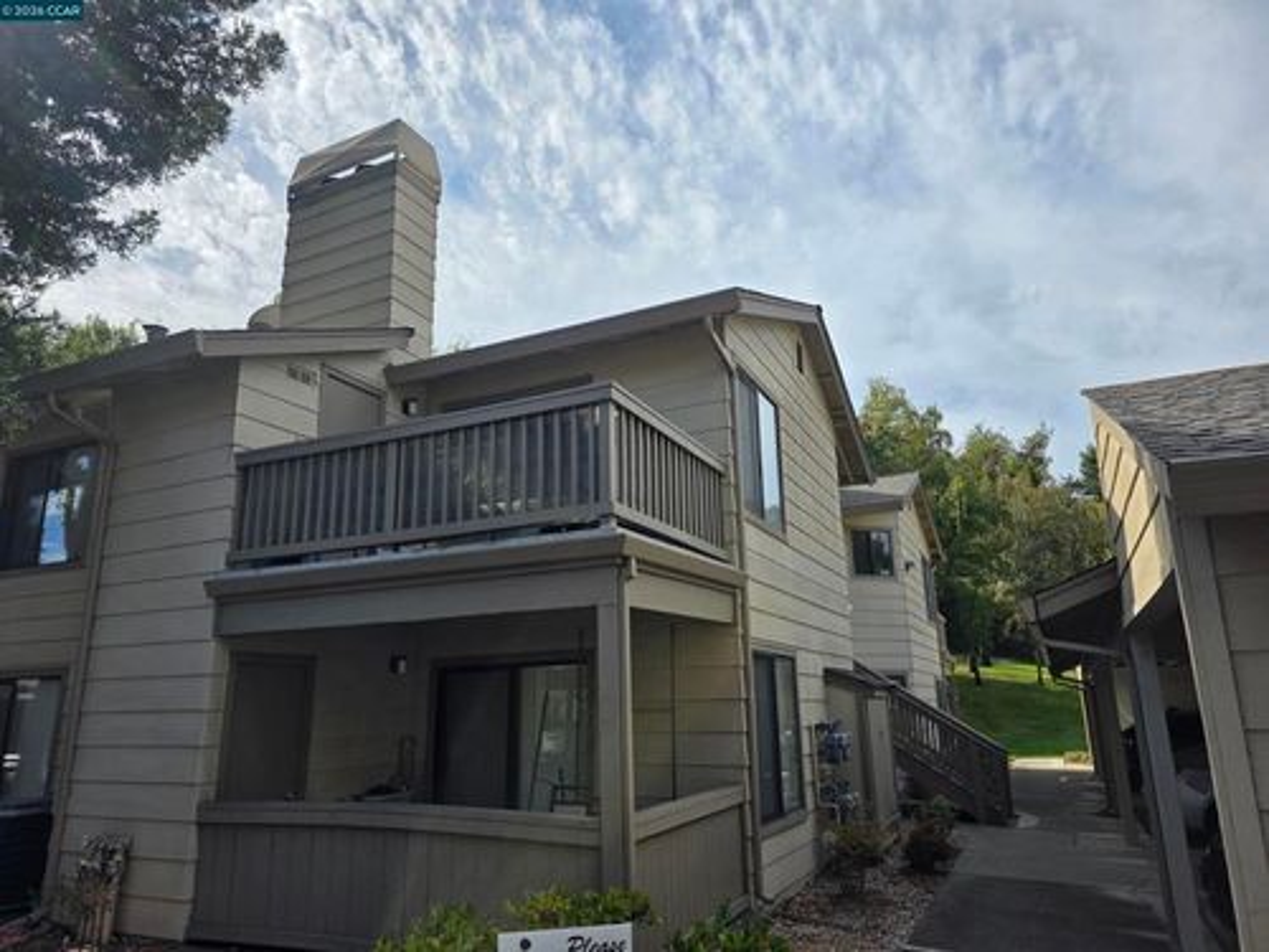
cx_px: 634
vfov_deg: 58.9
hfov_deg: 73.9
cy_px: 476
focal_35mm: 23
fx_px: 843
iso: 64
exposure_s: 1/7944
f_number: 1.7
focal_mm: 6.3
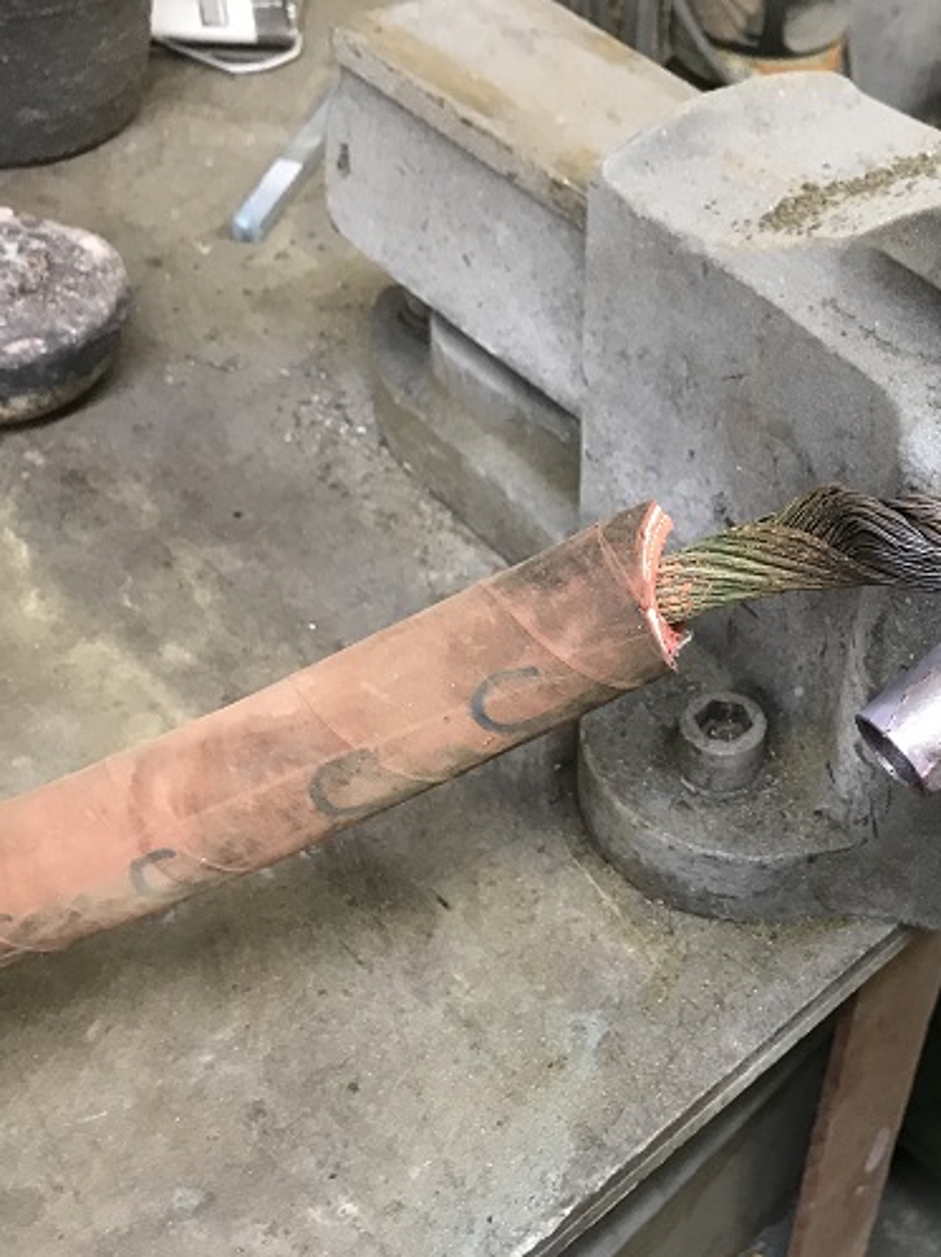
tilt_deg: -45.8
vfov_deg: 42.1
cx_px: 863
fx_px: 1632
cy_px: 661
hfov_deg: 30.6
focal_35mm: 45
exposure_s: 1/17
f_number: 1.8
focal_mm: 3.99
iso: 64
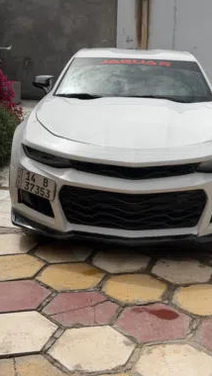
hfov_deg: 21.8
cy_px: 186
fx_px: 549
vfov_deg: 37.8
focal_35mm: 55
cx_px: 132
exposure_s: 1/6536
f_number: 1.78
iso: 64
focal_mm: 6.76
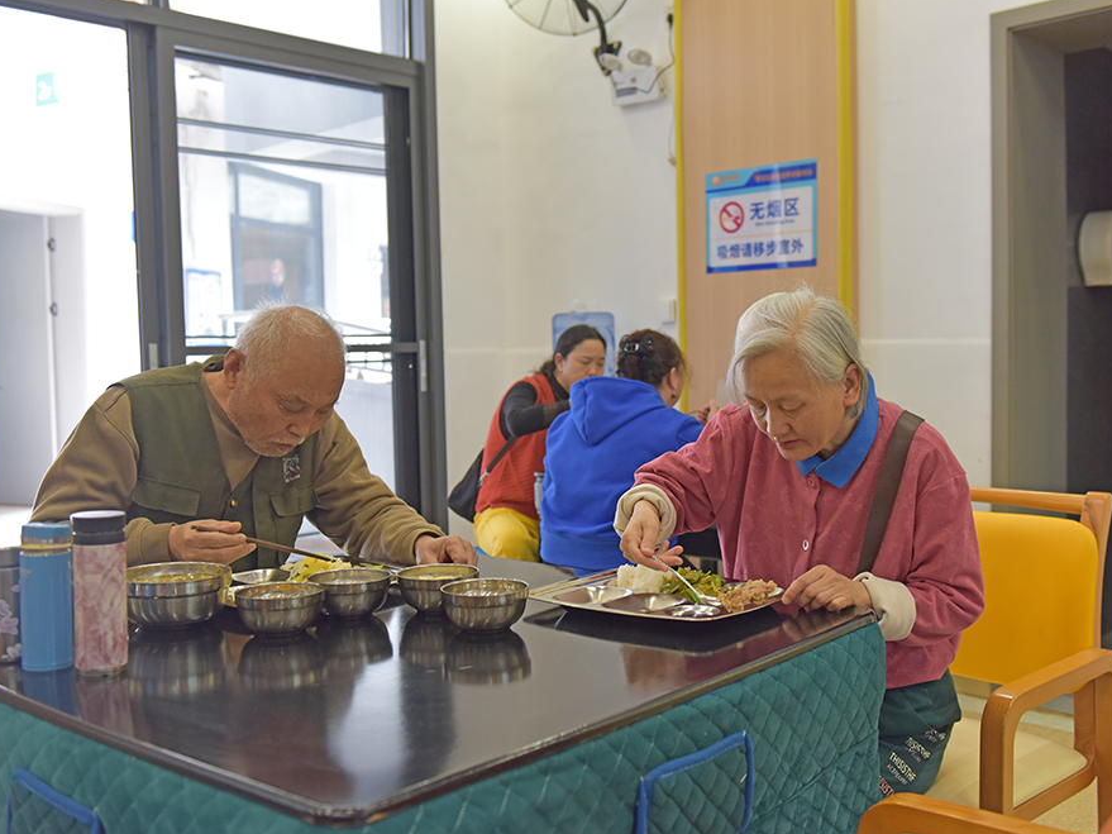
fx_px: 1124
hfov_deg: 52.6
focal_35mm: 35
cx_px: 578
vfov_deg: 40.7
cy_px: 417
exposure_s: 1/250
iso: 1600
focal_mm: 32
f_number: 3.5
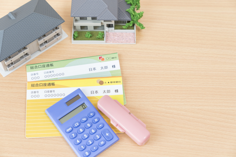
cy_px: 78
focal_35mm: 70
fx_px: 459
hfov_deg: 28.9
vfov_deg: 19.4
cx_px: 118
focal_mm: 70
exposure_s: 1/100
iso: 500
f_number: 4
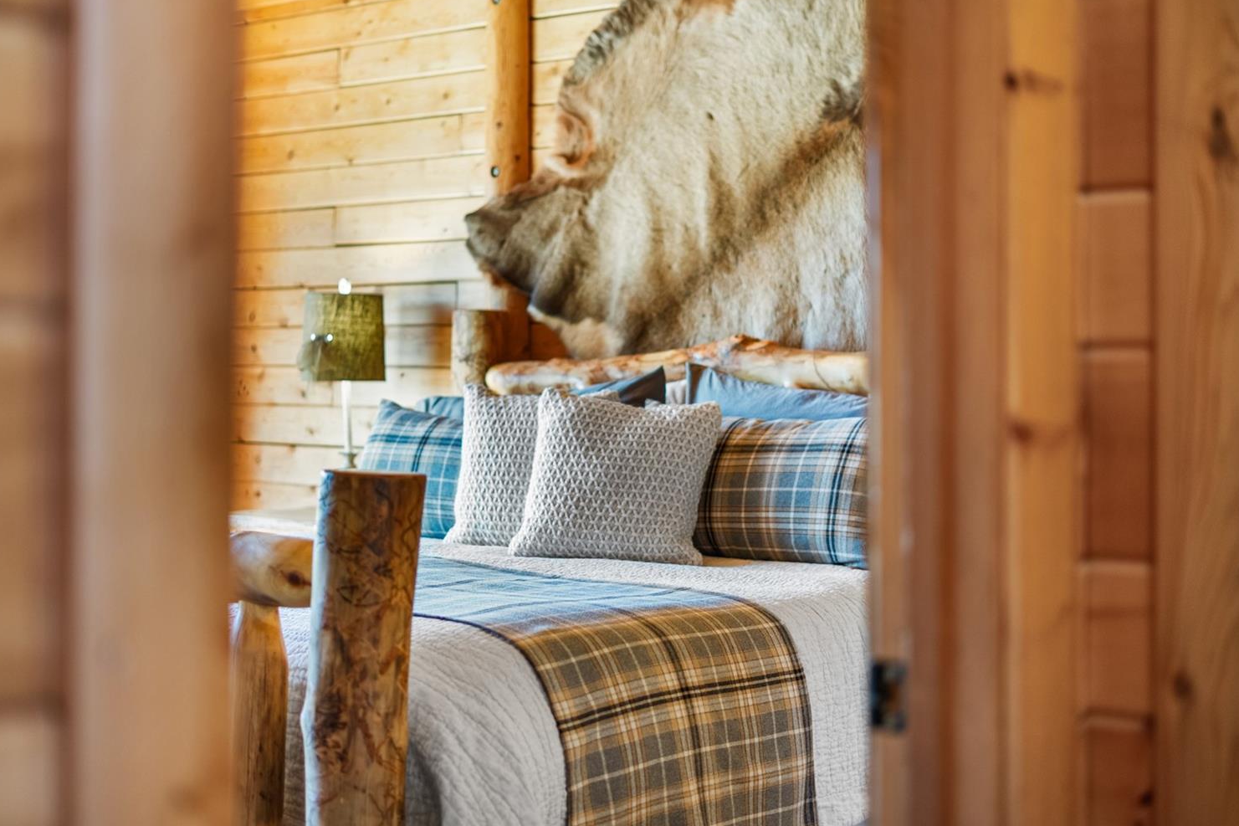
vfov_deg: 25.1
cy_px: 415
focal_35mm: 54
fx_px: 1858
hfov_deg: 36.9
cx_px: 591
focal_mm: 50
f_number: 1.8
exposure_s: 1/25
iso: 200
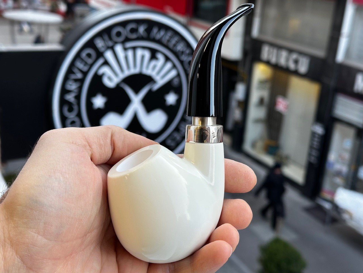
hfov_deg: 39.7
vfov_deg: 30.3
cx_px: 182
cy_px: 136
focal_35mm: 48
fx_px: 503
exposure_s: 1/110
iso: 40
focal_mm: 6.86
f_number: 1.78
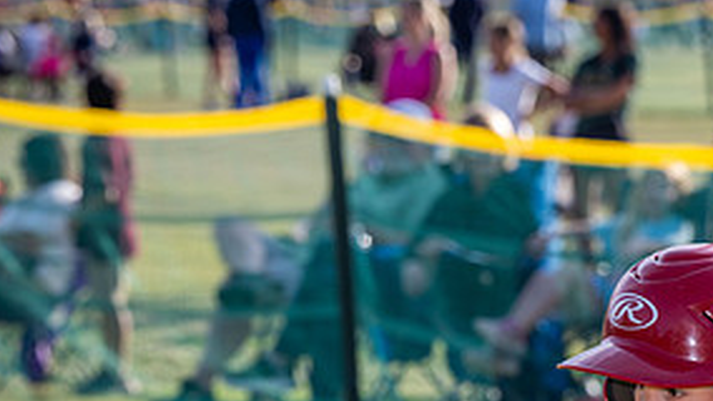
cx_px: 555
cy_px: 475
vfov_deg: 4.7
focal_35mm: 257
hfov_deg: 8.4
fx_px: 4861
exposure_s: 1/200
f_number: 5.6
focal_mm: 120
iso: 100
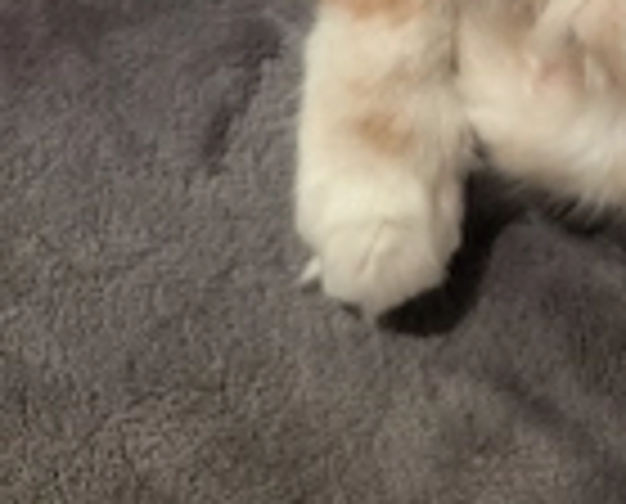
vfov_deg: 19.5
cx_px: 594
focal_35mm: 67
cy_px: -288
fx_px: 1245
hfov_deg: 27.0
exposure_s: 1/50
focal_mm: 6.9
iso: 751
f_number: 1.68
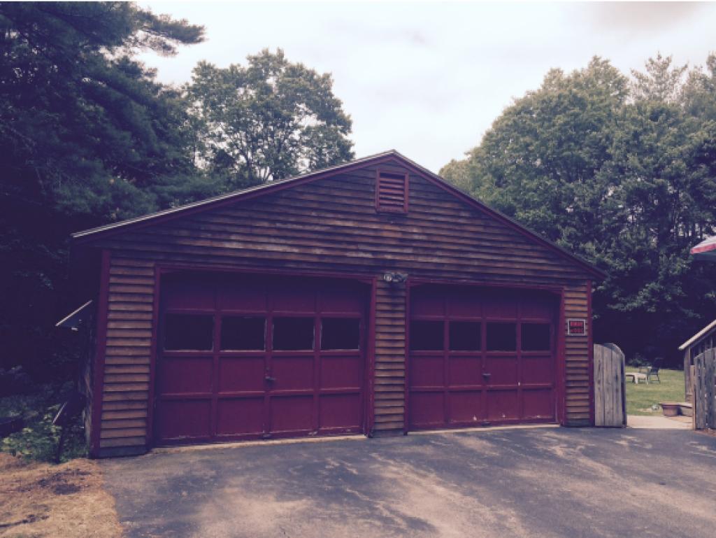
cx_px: 358
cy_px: 269
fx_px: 600
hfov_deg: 61.6
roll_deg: -0.1
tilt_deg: +5.4
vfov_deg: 48.3
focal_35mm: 29
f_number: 2.2
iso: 32
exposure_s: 1/1466
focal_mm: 4.15
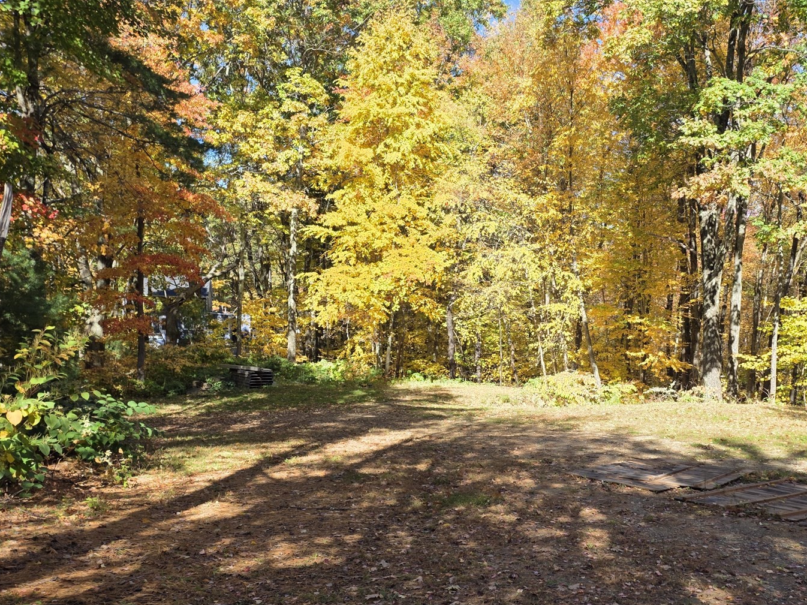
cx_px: 547
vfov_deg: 40.1
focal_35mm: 35
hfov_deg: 51.5
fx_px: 816
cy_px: 413
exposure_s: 1/1493
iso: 80
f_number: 1.7
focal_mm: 6.3
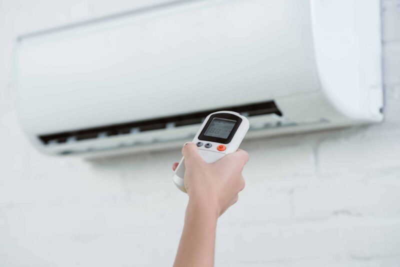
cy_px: 134
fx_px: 1167
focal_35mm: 105
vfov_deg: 13.1
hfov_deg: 19.4
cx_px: 200
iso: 320
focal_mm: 105
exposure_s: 1/160
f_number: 8
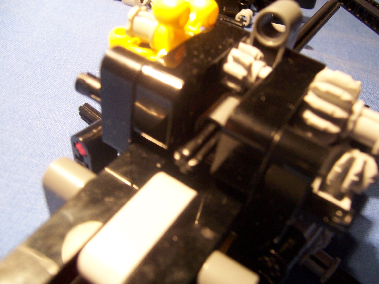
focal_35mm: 33
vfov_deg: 42.9
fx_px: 361
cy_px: 142
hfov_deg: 55.4
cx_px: 190
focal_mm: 5.5
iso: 140
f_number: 3.4
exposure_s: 1/15
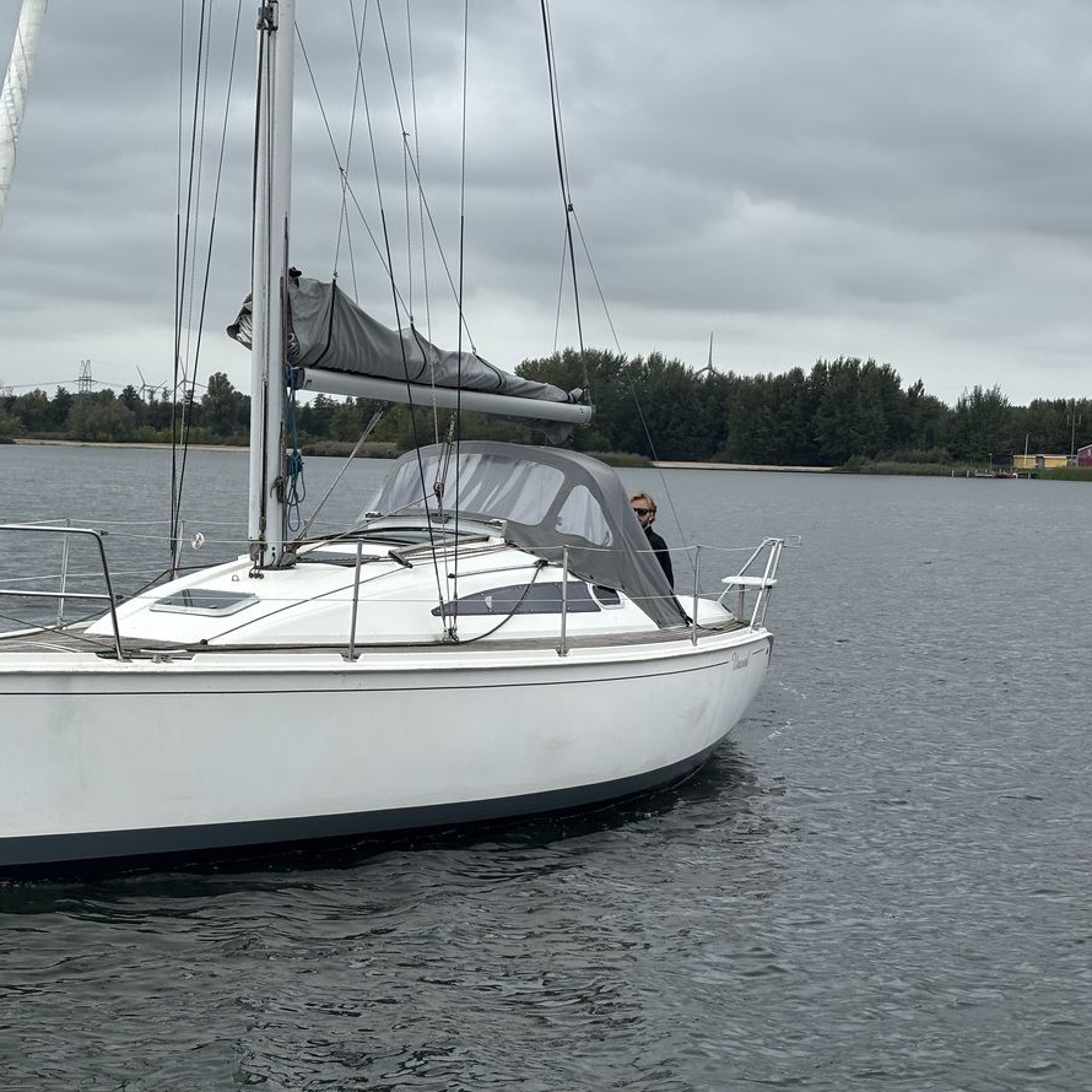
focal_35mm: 62
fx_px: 2213
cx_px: 358
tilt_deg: -3.6
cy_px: 551
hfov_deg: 27.5
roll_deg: -1.8
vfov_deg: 27.7
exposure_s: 1/1418
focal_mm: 5.96
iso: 32
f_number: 1.6
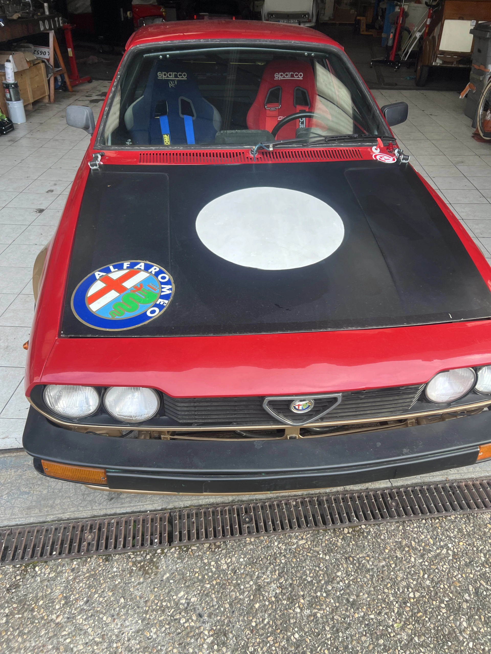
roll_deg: -2.8
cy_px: 327
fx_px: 492
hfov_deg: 53.1
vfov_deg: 67.3
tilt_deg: -34.6
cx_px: 246
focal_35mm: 26
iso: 50
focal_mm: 5.7
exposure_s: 1/121
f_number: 1.5
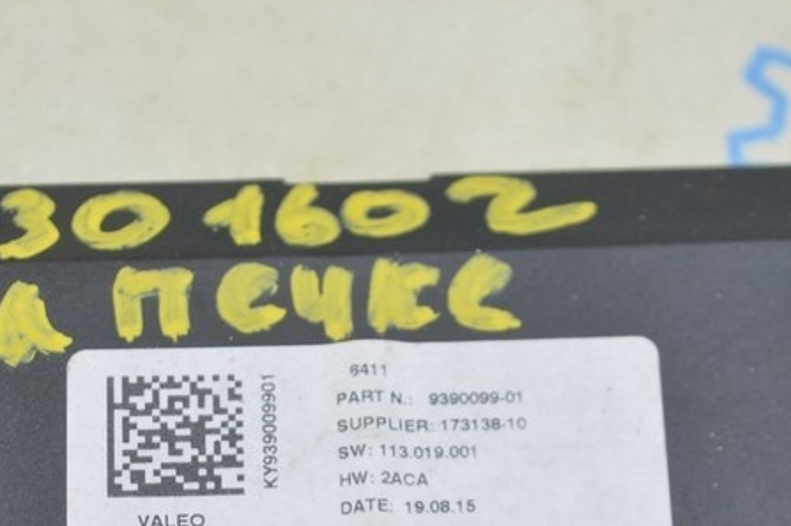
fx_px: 3775
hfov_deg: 12.0
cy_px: 523
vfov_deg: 7.9
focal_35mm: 172
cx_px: 326
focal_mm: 50
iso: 400
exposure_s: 1/20
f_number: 5.6
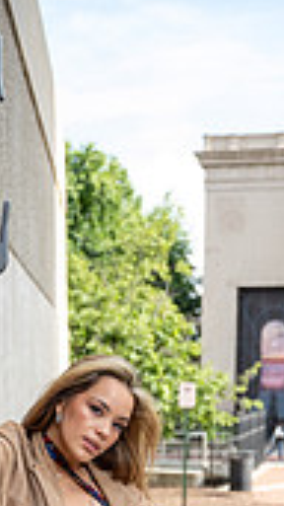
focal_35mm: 77
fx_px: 1032
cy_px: 642
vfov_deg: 24.4
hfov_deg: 15.7
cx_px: 124
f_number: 2.8
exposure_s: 1/1250
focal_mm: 28
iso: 400
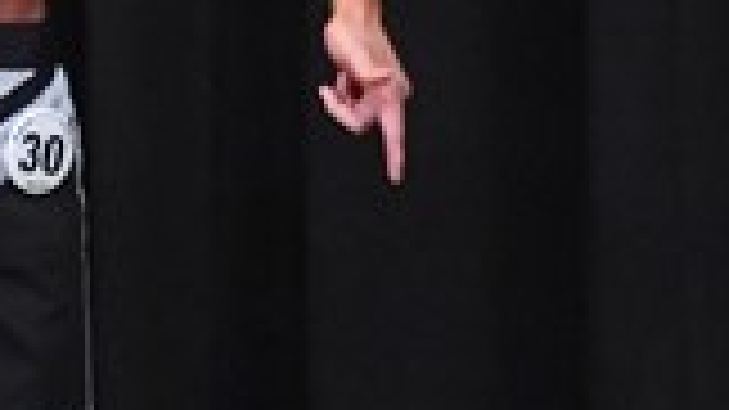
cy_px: 225
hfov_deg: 1.9
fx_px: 21739
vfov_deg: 1.1
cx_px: -763
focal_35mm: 1125
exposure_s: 1/400
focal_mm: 150
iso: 8000
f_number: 5.6
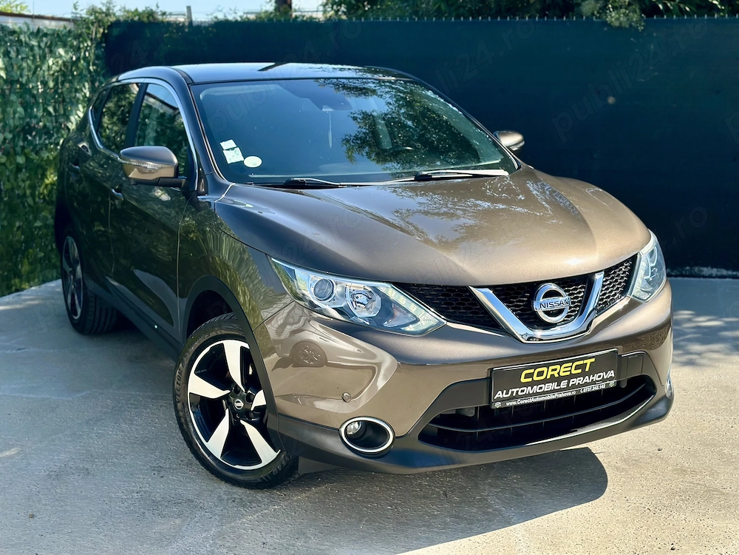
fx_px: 1025
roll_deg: +0.4
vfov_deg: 30.3
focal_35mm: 48
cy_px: 278
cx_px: 370
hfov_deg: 39.7
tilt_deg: -11.1
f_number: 1.78
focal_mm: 6.86
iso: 100
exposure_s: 1/2597
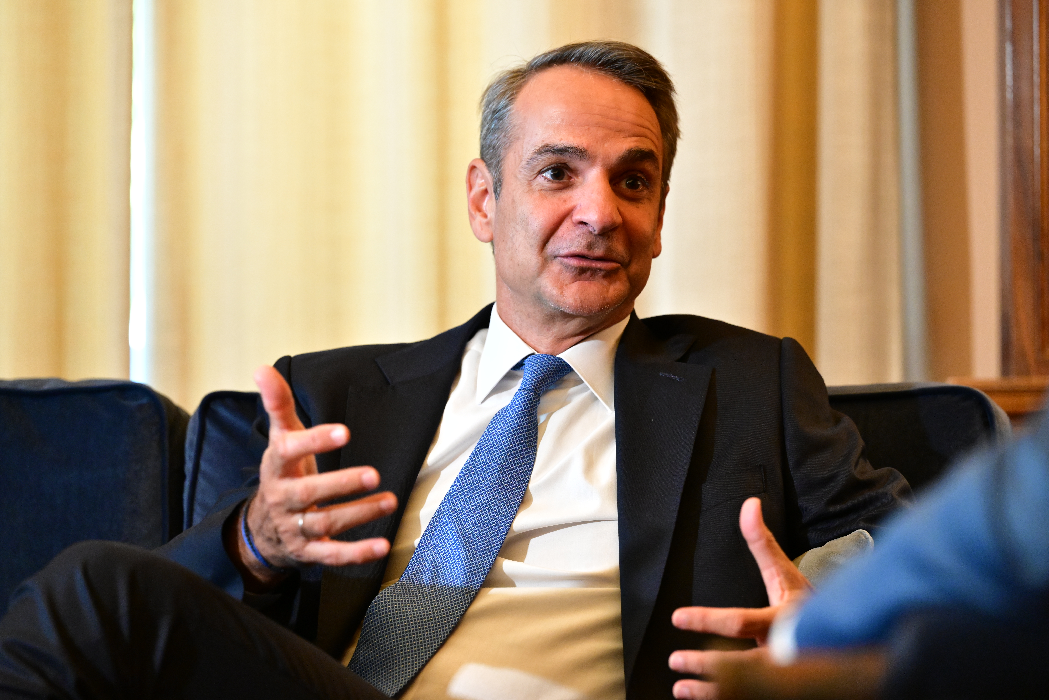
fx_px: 4370
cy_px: 350
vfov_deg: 9.1
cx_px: 524
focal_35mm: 150
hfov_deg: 13.7
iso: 6400
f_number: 4
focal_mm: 150
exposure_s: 1/160
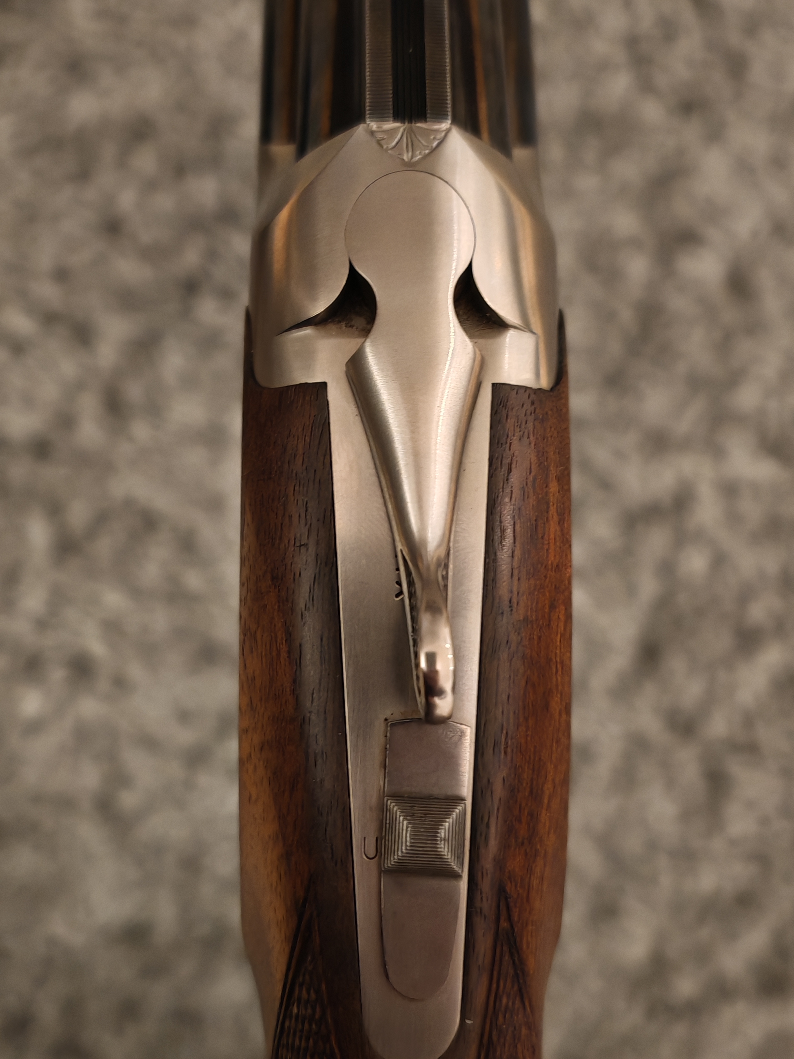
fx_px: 1346
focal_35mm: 44
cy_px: 530
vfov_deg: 42.9
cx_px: 397
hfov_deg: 32.9
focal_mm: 6.83
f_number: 1.4
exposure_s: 1/33
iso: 800
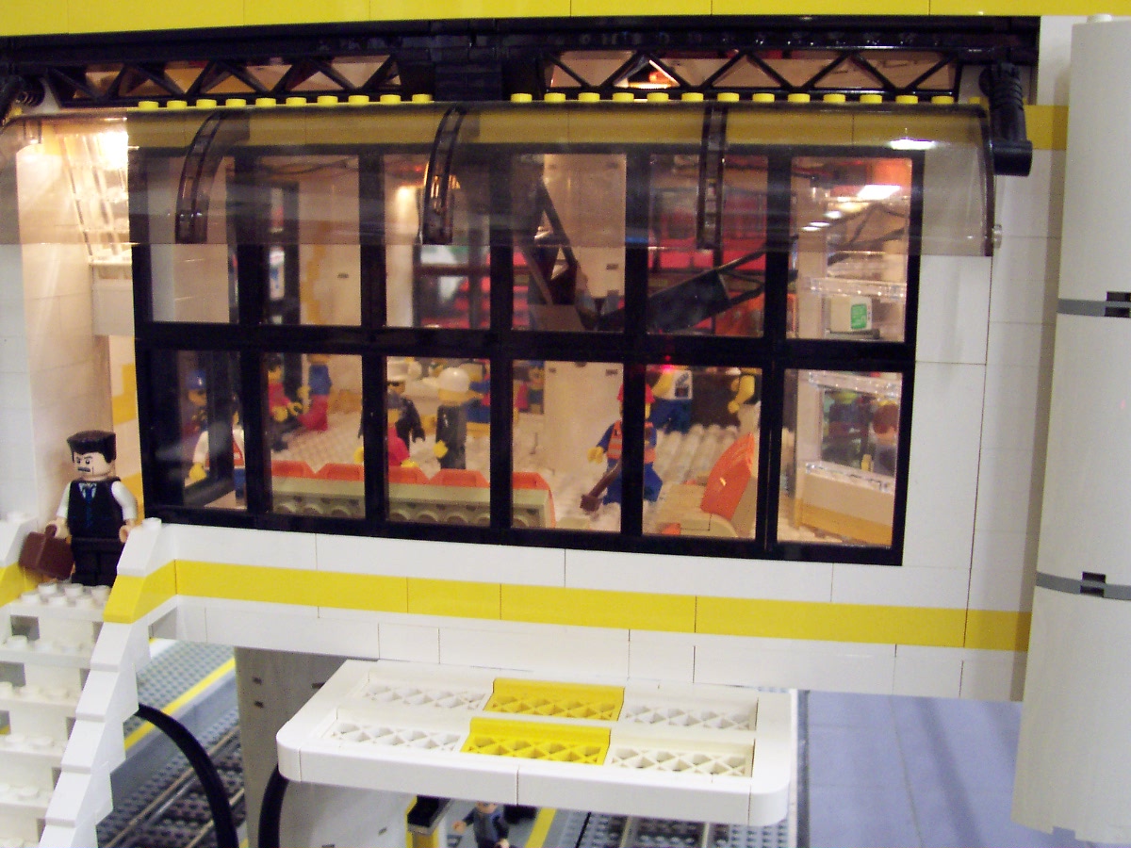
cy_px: 424
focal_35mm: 37
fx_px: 1209
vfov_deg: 38.7
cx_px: 566
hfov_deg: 50.1
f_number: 2.8
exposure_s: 1/10
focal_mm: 5.6
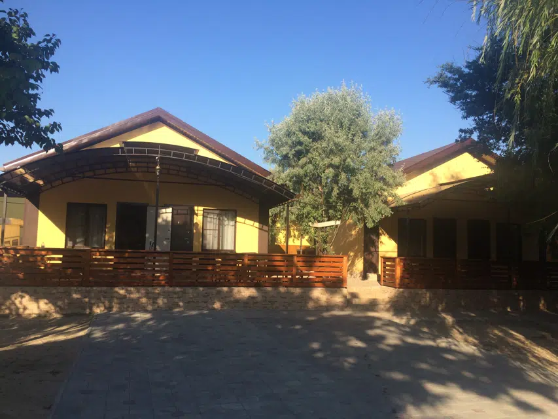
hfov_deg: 61.7
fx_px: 468
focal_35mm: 29
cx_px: 279
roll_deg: -0.1
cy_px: 210
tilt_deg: +3.9
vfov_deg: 48.2
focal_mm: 4.15
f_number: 2.2
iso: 32
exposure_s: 1/1208
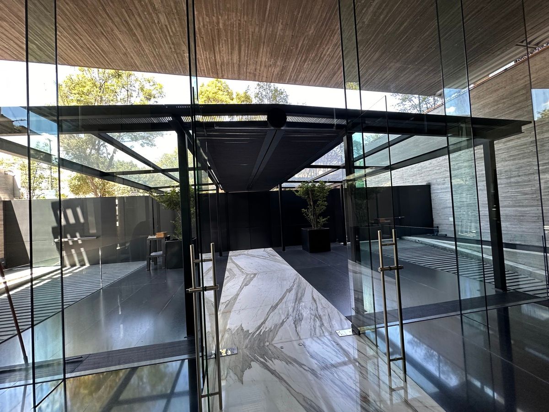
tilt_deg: +1.9
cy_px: 206
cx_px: 274
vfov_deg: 85.7
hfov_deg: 102.1
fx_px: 222
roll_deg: +2.9
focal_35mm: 14
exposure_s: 1/99
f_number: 2.2
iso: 200
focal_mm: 2.22
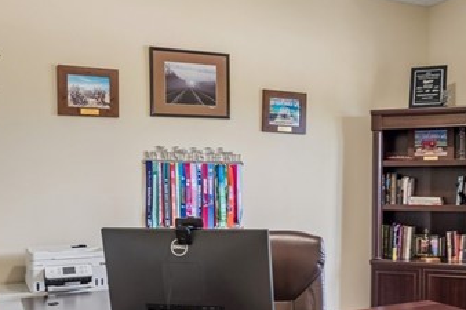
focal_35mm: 45
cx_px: 312
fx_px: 582
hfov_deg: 43.0
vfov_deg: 29.8
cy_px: 185
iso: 200
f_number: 5
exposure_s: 1/20
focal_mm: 14
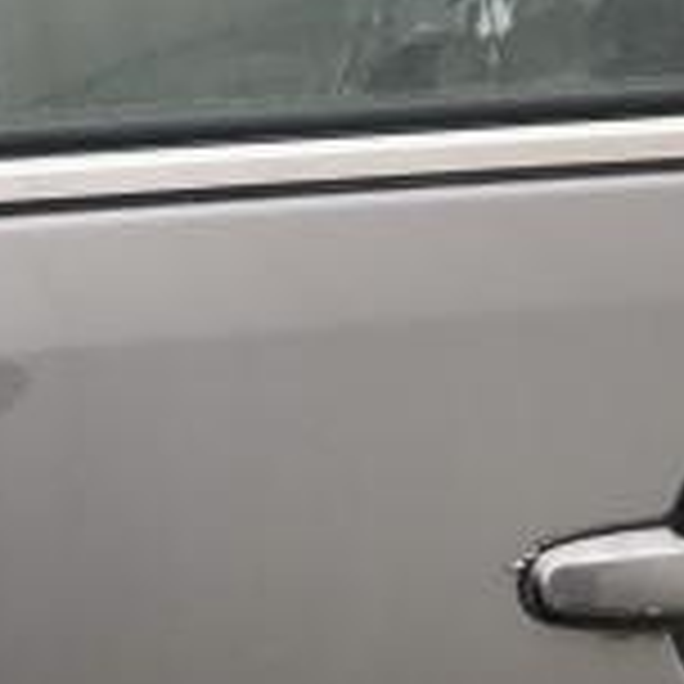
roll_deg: -0.7
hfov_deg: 12.7
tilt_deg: -25.1
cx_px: -346
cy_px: 796
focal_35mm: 130
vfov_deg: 13.1
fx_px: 2906
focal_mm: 3.99
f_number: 1.8
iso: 32
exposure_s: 1/120
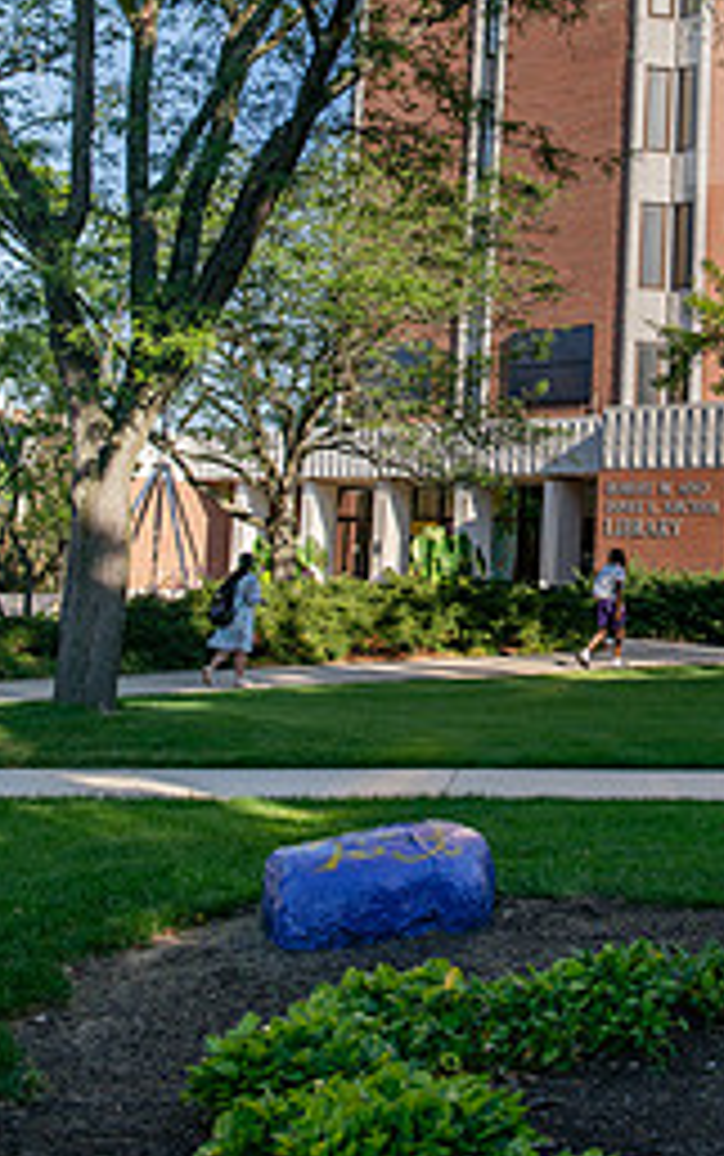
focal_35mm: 57
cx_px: 616
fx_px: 1796
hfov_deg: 22.4
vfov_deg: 34.8
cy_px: 270
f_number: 4
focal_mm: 32
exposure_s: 1/640
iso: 80
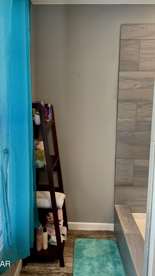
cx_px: 68
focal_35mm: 32
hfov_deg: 36.6
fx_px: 234
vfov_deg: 61.0
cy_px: 137
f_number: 1.8
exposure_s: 1/60
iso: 64
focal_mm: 3
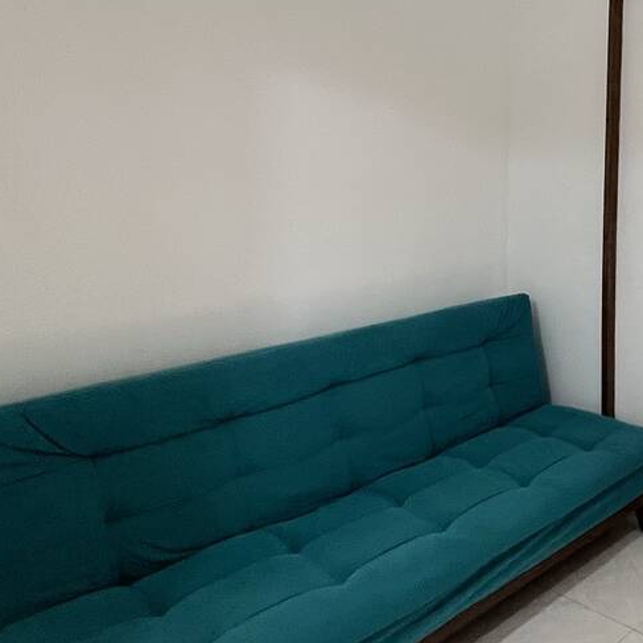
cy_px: 195
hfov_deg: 41.1
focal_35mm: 34
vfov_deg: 47.4
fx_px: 715
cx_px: 668
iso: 400
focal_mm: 1.57
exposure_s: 1/60
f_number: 1.8
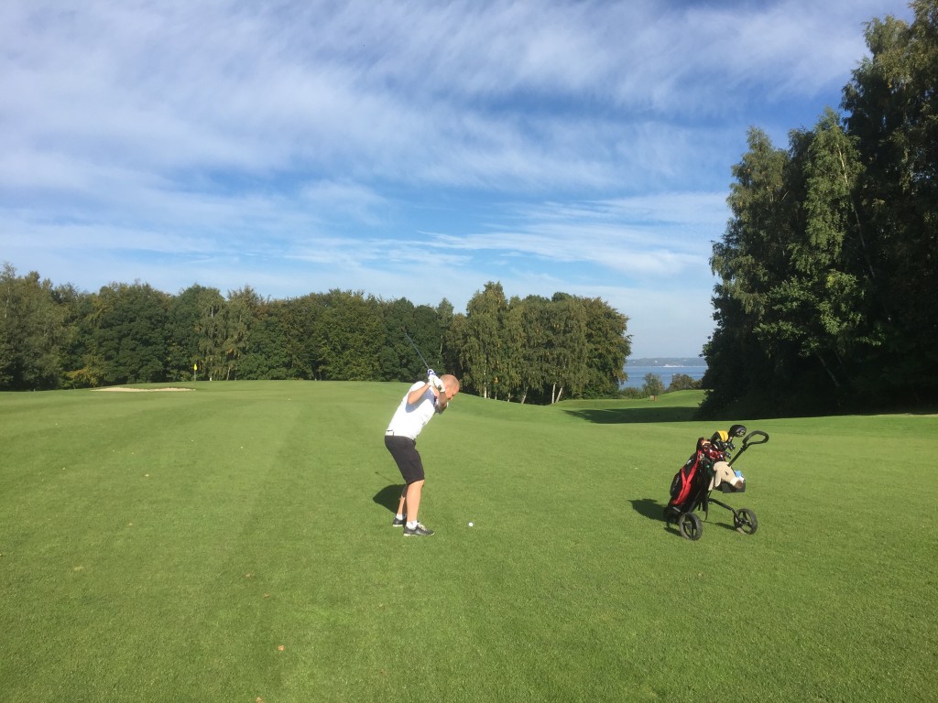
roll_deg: +0.4
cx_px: 469
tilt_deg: +0.5
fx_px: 786
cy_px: 352
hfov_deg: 61.7
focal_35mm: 29
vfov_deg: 48.2
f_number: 2.2
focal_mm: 4.15
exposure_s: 1/1799
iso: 32
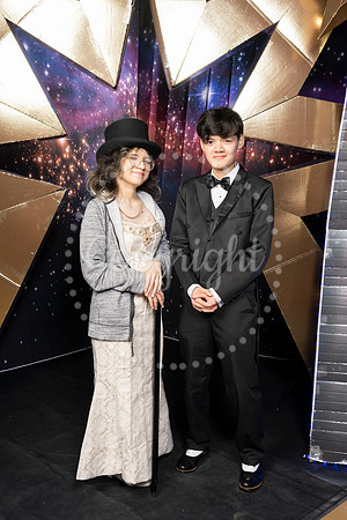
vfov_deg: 49.6
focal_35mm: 39
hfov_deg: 34.2
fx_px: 564
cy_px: 260
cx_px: 174
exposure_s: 1/160
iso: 320
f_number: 9
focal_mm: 39
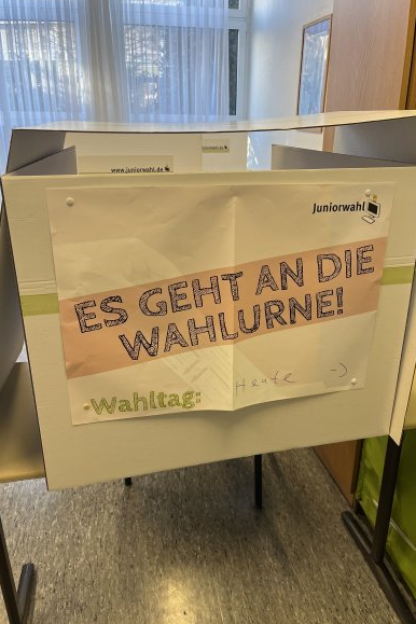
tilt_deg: -21.4
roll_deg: -1.6
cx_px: 222
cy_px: 307
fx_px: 485
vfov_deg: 65.5
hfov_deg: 46.4
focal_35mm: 28
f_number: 1.6
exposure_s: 1/100
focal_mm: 5.1
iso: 125
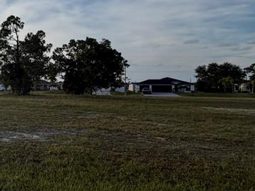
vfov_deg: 35.9
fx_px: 295
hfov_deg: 35.1
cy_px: 81
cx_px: -63
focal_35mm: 40
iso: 32
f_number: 2.2
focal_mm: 2.22
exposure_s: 1/770
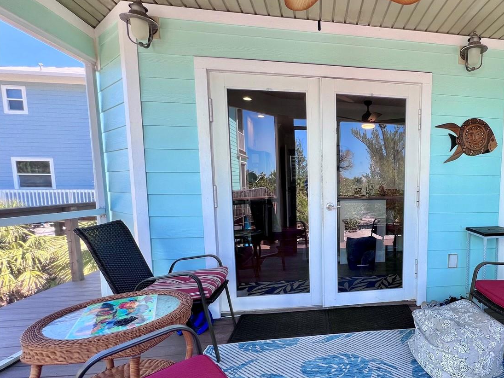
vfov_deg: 68.4
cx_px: 366
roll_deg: +0.2
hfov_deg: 79.4
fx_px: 277
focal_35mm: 19
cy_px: 215
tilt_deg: -6.2
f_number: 1.8
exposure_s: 1/133
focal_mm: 1.57
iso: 32
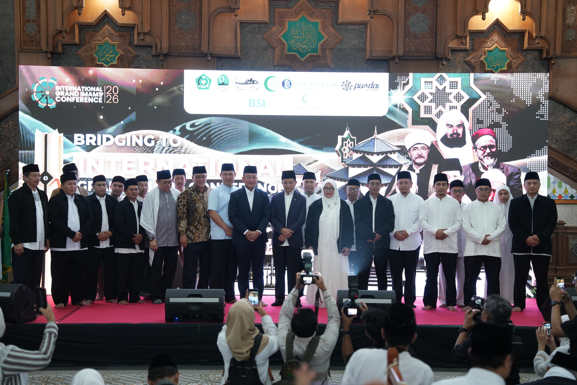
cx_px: 288
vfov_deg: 21.2
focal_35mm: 64
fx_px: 1026
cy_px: 192
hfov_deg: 31.4
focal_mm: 64
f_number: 2.8
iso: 2000
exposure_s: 1/80
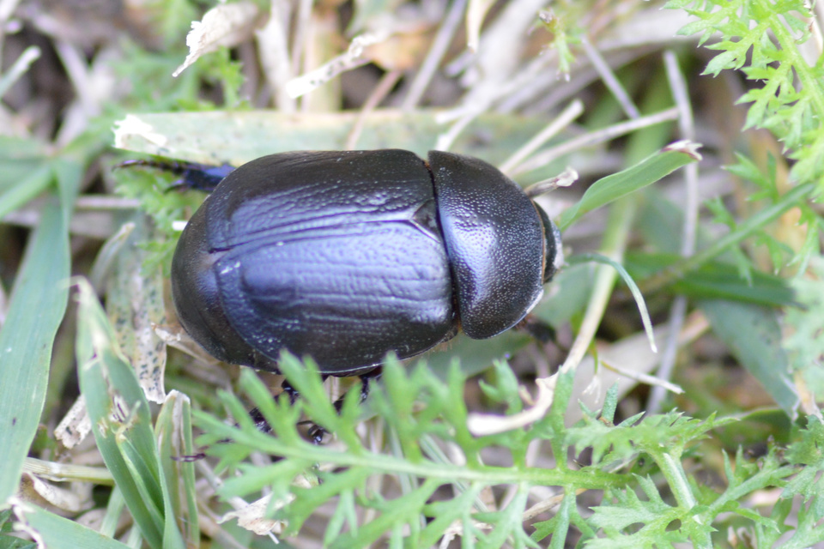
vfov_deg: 9.1
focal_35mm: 150
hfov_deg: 13.7
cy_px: 274
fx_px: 3433
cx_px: 412
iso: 400
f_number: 6.3
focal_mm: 100
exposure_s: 1/125
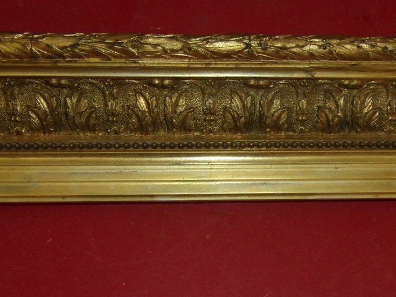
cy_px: 192
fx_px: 560
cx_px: 260
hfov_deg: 38.5
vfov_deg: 29.5
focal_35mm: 49
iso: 200
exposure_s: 1/34
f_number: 3.7
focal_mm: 5.4
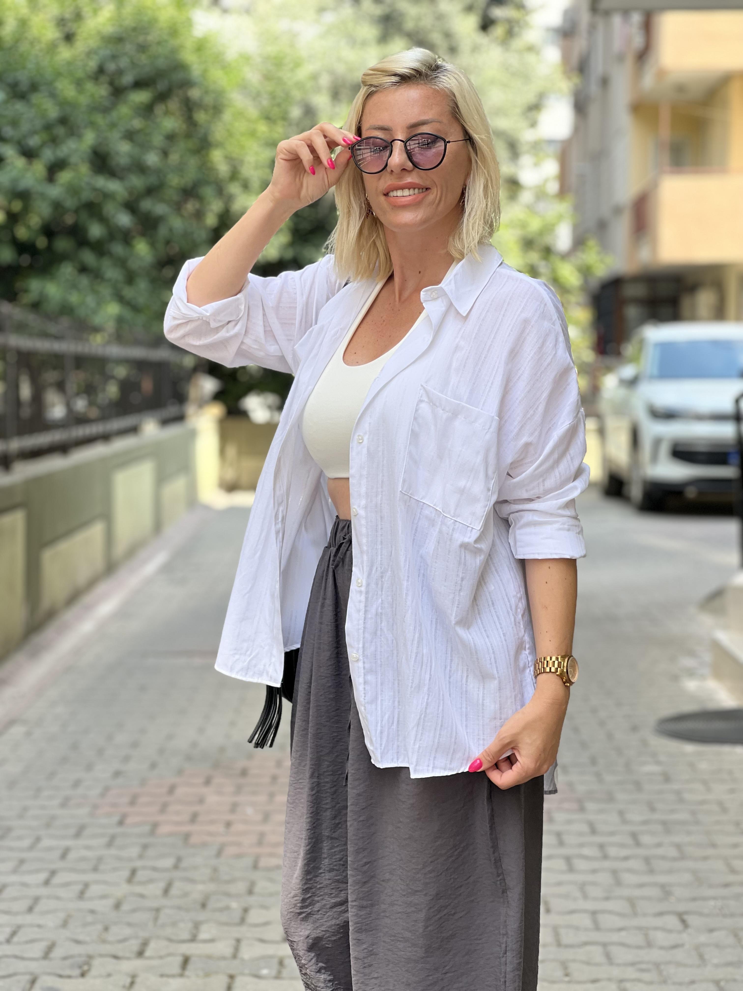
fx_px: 2204
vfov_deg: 25.3
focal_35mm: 77
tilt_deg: -1.5
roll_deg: -0.8
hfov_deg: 19.1
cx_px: 372
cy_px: 496
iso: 25
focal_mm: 9
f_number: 2.8
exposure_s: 1/121
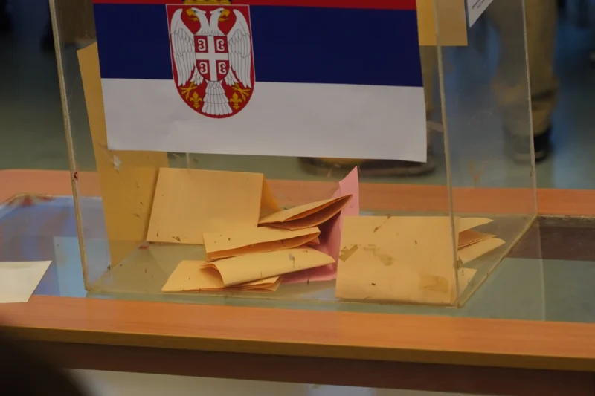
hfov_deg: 13.1
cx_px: 298
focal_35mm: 157
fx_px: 2594
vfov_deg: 8.7
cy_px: 198
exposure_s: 1/125
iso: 2000
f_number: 4
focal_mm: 105
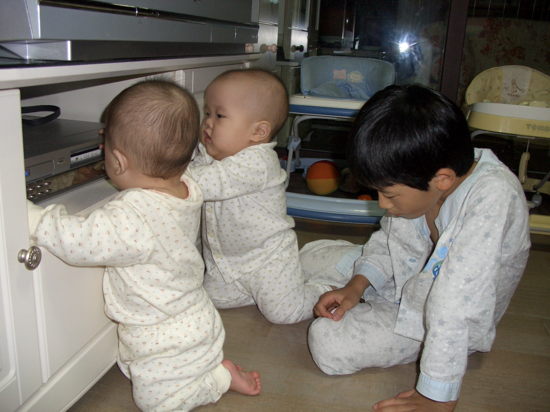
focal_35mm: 33
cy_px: 206
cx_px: 275
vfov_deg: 42.9
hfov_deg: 55.4
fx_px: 524
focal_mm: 7.1
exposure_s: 1/60
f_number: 2.8
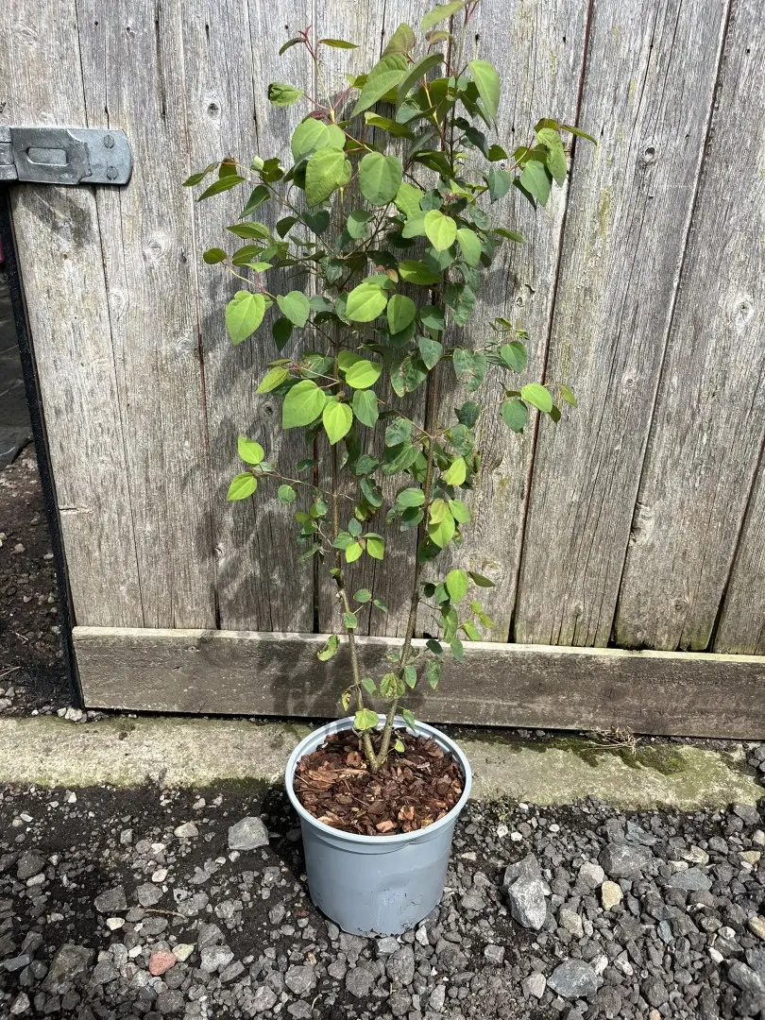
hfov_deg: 53.1
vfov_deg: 67.3
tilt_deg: -24.1
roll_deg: -1.0
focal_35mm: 26
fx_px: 766
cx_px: 382
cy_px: 510
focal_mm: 5.1
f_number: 1.6
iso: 50
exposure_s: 1/1802
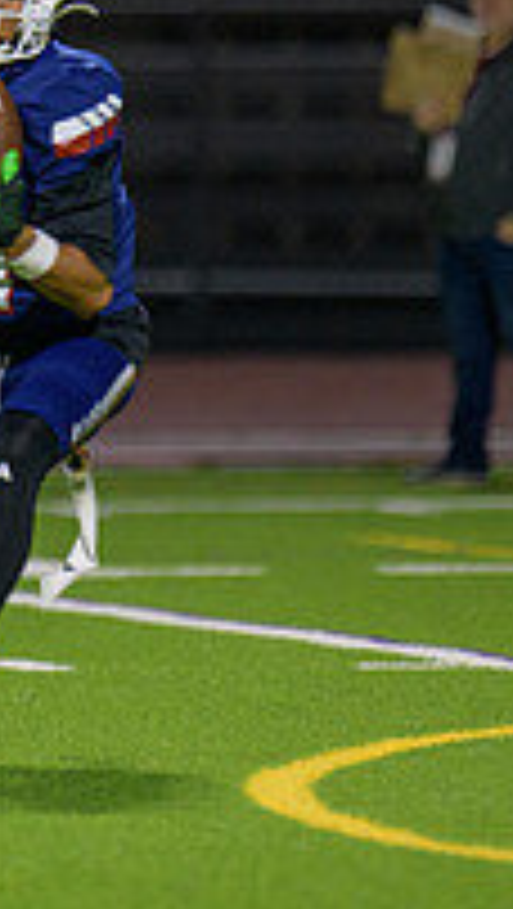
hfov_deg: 1.5
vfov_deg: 2.7
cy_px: 106
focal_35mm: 813
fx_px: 19611
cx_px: -162
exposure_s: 1/250
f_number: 2.8
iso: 1250
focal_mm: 270
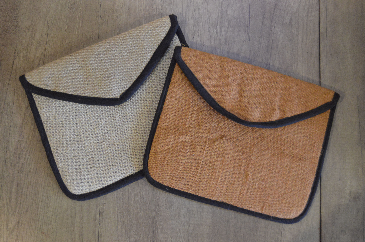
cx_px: 182
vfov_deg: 29.8
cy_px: 121
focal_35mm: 45
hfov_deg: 43.6
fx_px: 456
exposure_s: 1/30
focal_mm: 30
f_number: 4.2
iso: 3200
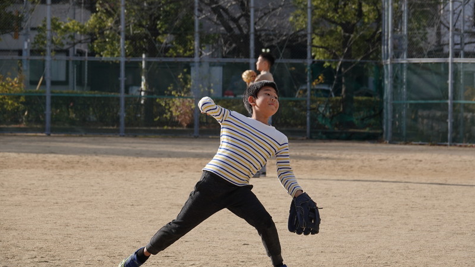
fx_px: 1977
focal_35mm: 157
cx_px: 238
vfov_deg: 7.7
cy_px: 156
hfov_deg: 13.7
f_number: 4
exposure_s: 1/1250
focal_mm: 54.57
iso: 160
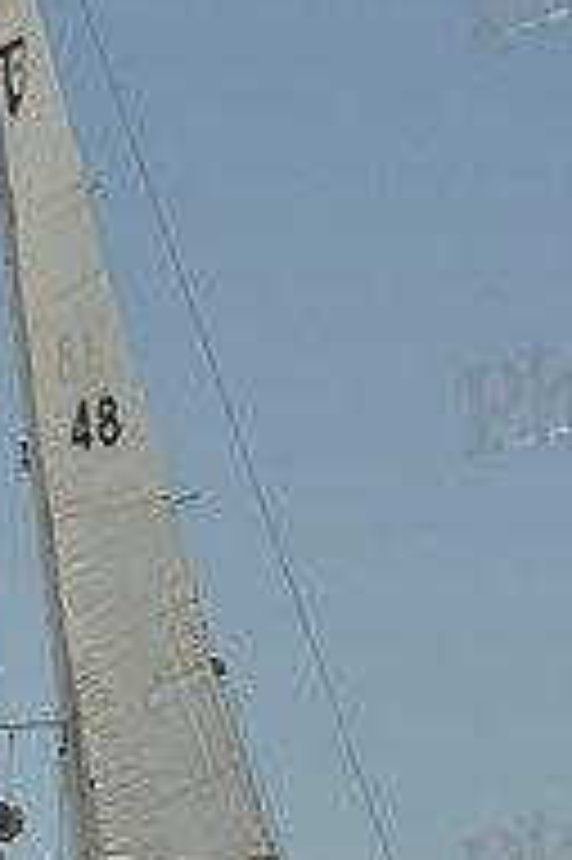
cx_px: 227
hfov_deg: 6.4
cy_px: 639
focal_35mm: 213
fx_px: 5085
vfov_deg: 9.7
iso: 280
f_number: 16
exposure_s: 1/500
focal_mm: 70
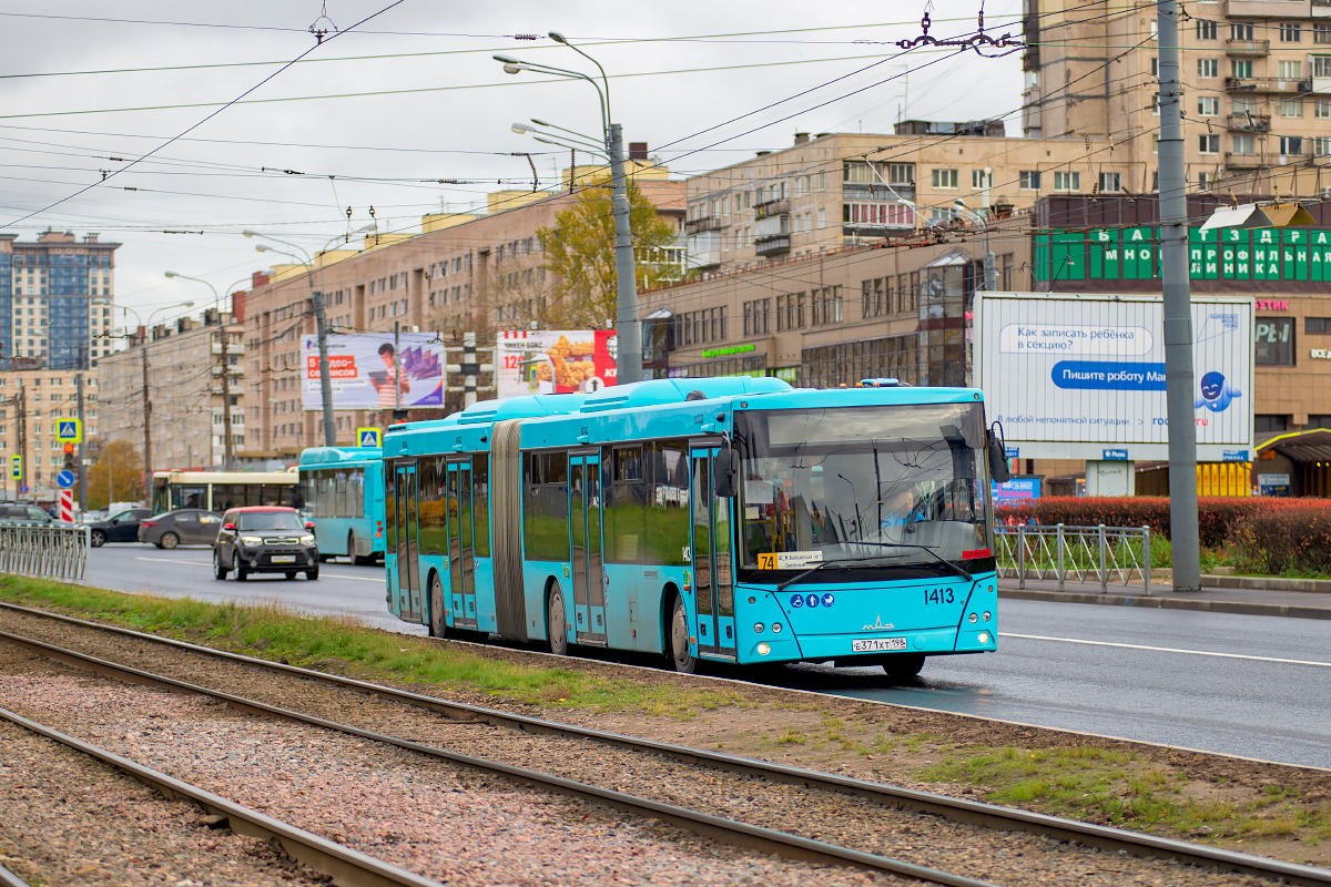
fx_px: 3697
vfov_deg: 13.7
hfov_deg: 20.4
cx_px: 666
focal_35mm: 100
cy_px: 444
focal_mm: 100
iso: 200
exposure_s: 1/800
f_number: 4.5
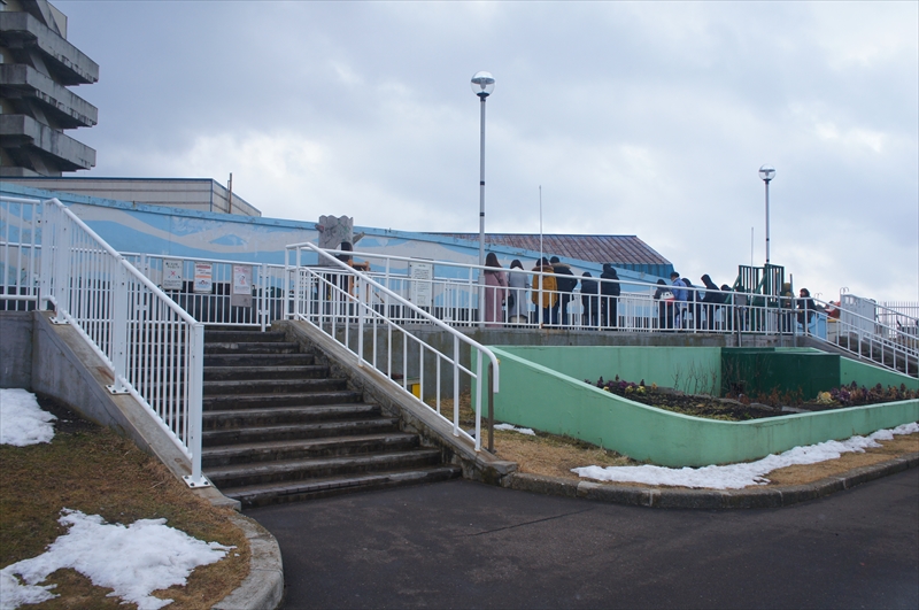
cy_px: 305
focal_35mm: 32
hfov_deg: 59.6
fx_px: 803
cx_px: 460
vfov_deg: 41.6
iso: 200
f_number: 6.3
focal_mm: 21
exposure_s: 1/400
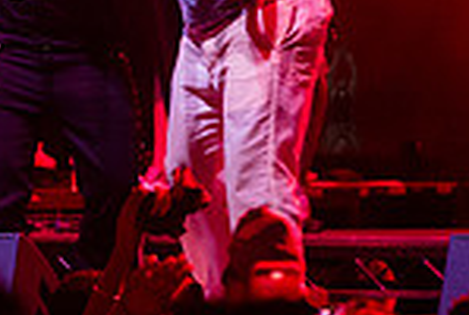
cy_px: -118
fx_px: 11474
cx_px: 78
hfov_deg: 2.3
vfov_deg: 1.6
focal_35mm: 879
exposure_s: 1/400
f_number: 4
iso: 4000
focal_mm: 170
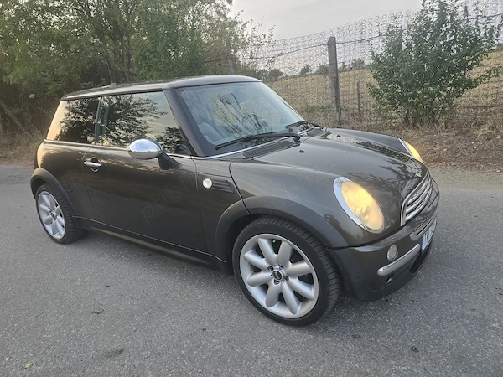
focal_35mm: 23
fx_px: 334
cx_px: 252
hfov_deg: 73.9
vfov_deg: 58.9
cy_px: 188
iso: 64
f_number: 1.7
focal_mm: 6.3
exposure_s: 1/180
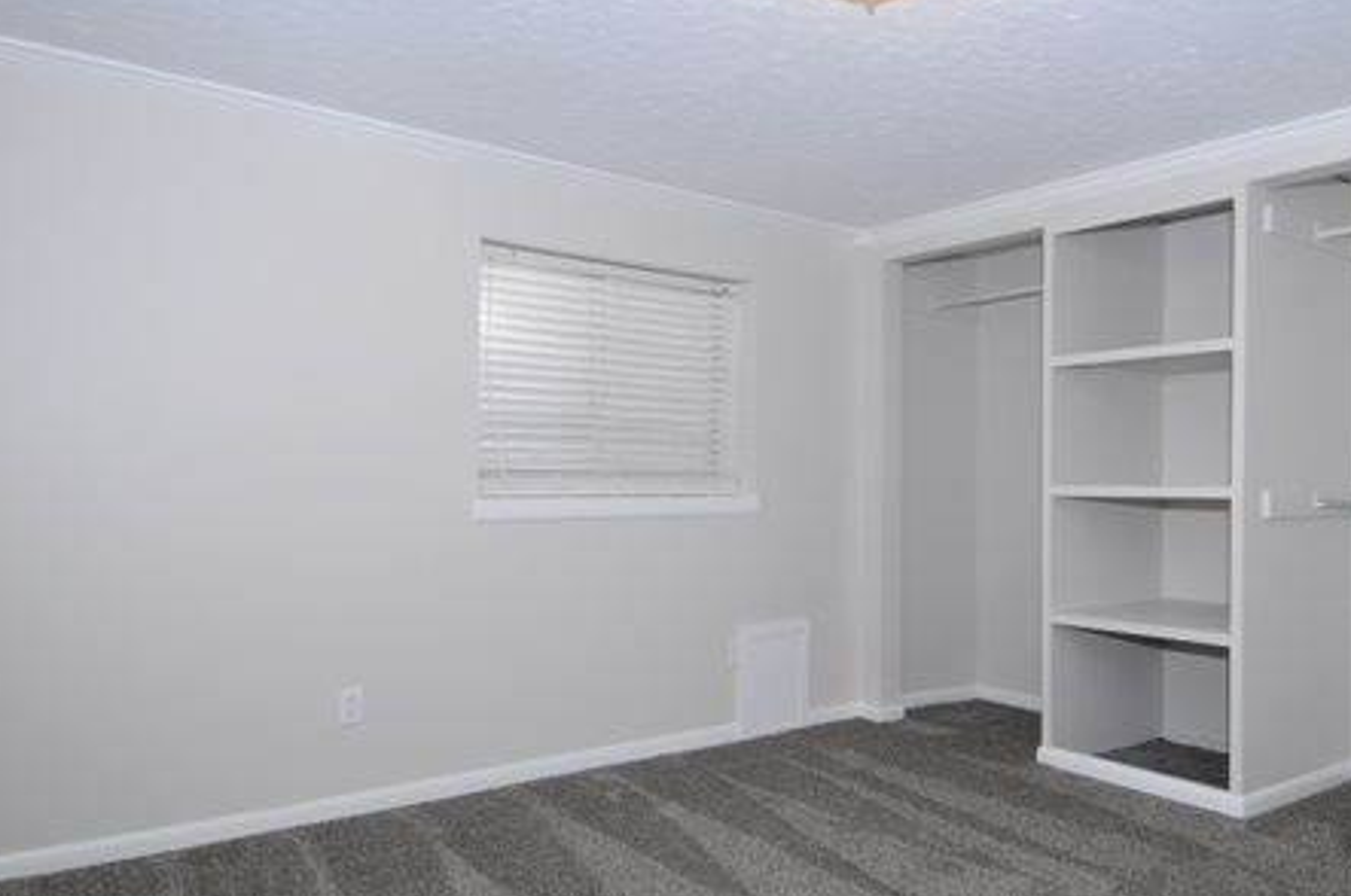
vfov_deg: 49.4
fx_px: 974
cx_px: 756
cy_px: 468
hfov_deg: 69.2
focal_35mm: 26
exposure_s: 1/60
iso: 200
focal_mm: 12
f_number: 4
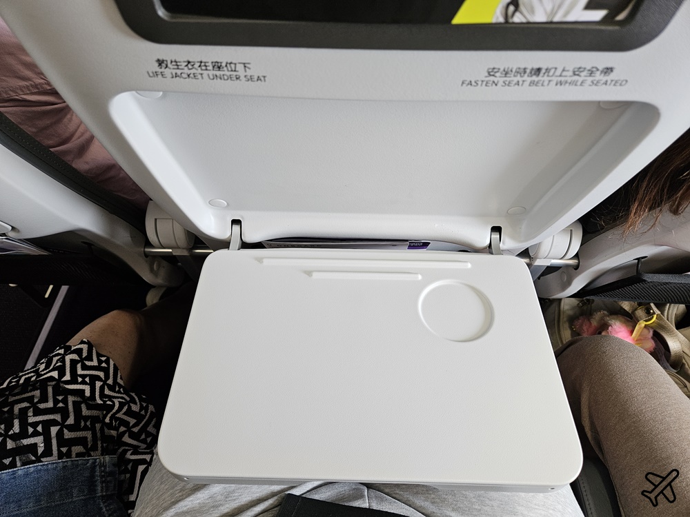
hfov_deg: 73.9
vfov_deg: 58.9
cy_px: 258
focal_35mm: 23
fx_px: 458
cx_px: 345
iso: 80
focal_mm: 5.4
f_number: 1.8
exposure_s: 1/61
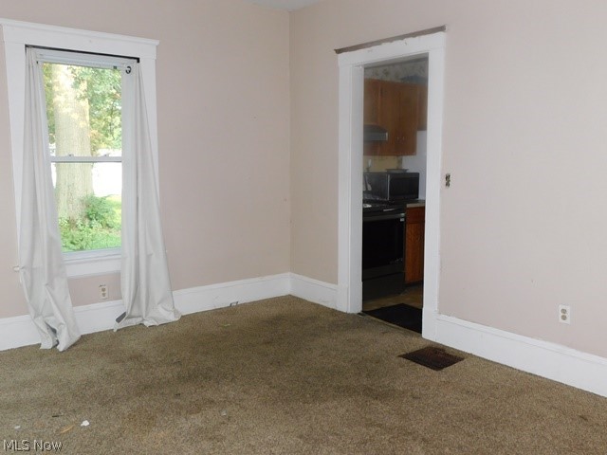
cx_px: 304
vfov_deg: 46.8
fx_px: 526
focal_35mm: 30
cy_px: 228
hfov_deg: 60.0
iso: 200
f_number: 3.2
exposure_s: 1/30
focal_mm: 5.3
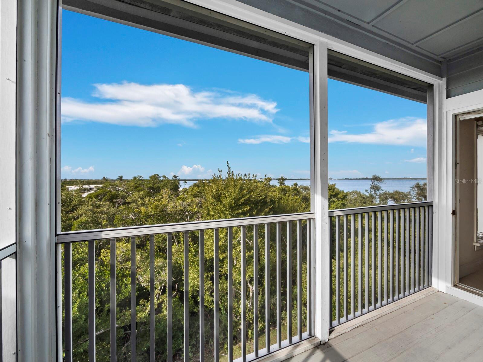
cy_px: 181
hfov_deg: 102.0
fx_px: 195
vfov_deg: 85.7
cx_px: 242
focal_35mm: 14
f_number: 11
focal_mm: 7
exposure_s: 1/40
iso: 320
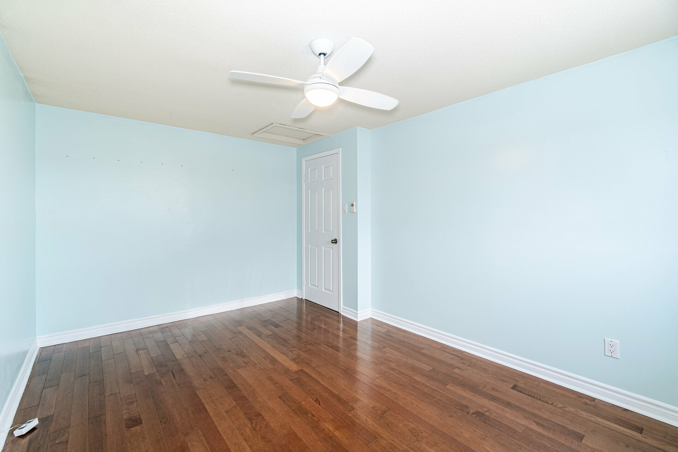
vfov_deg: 77.3
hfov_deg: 100.4
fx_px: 282
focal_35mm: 15
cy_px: 226
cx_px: 339
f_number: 7.1
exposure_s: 1/5
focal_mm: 10
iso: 50
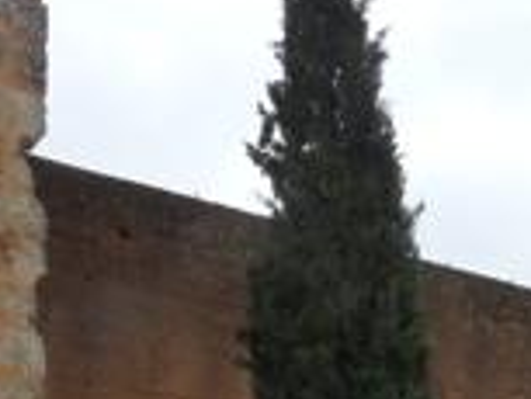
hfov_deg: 16.3
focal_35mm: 113
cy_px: 531
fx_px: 1735
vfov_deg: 12.7
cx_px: 718
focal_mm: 4.8
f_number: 5.6
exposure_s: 1/400
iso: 160
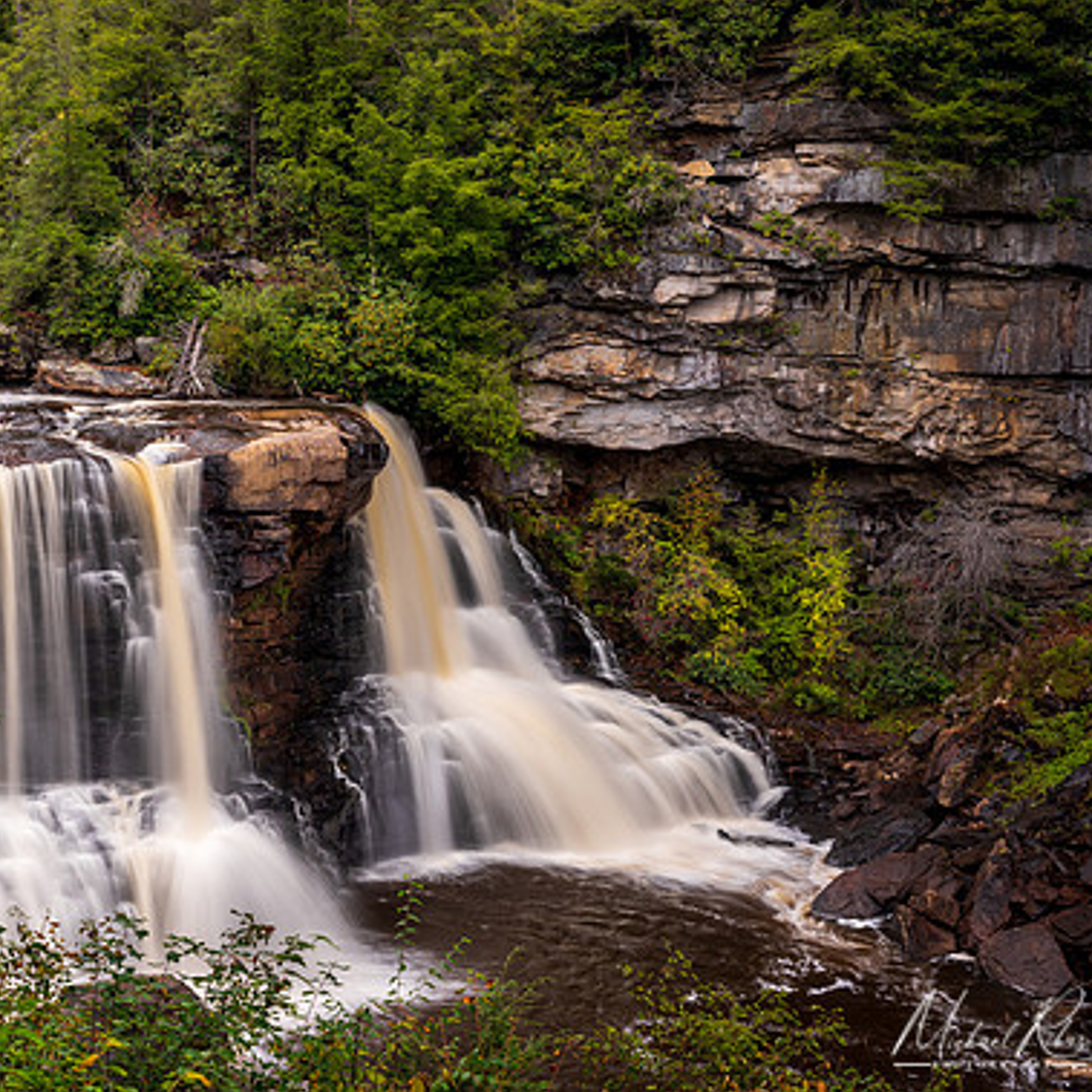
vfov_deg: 26.5
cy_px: 537
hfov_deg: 26.2
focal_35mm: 65
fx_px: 2320
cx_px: 282
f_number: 8
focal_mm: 50
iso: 100
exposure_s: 1/2
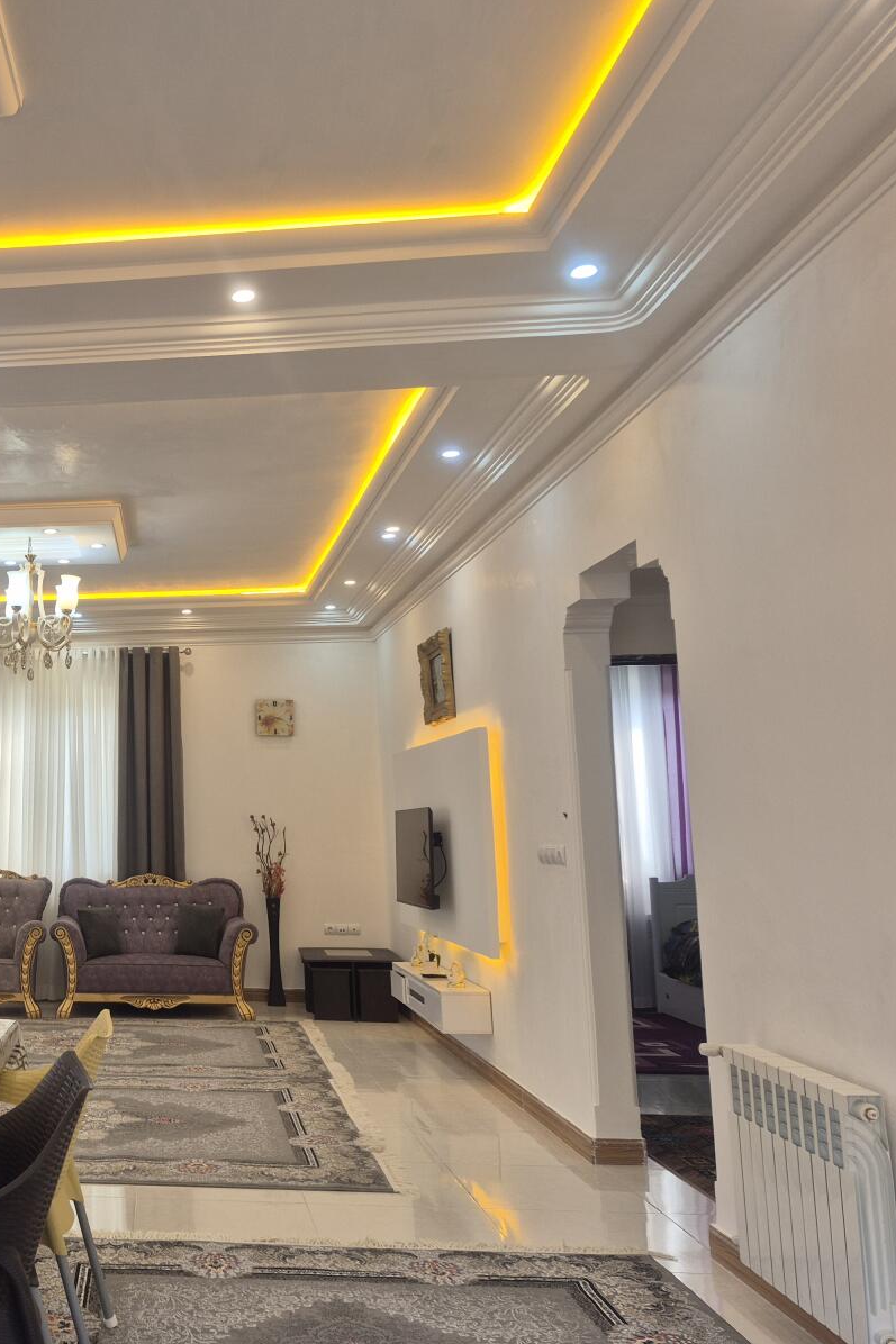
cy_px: 671
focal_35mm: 32
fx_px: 1195
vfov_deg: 58.7
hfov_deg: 37.6
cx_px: 43
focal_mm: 5.4
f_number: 1.8
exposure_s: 1/100
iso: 32
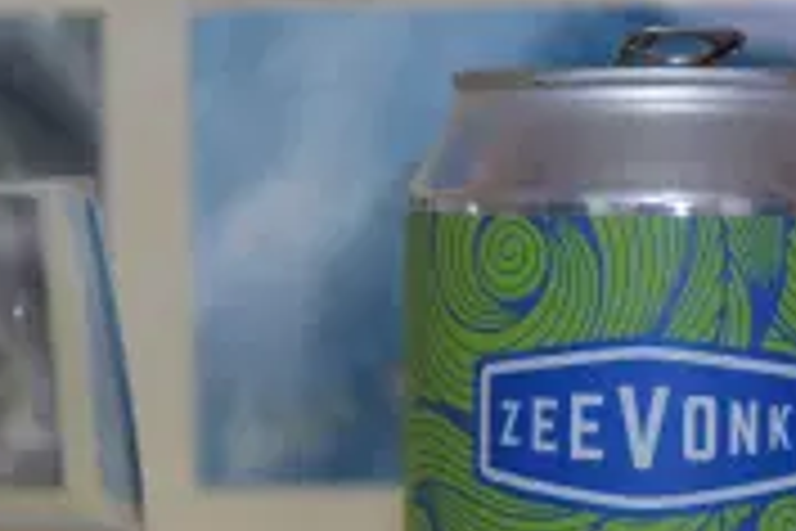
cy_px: 529
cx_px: 283
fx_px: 4115
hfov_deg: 11.0
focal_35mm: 186
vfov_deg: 7.3
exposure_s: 1/60
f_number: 5.6
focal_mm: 55
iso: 800
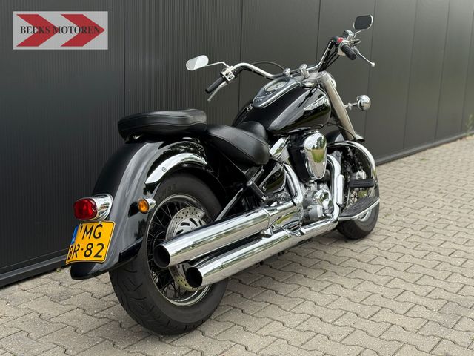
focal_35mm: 48
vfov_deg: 30.3
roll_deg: -1.7
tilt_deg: -10.0
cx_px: 237
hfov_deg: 39.7
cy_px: 178
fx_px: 657
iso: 80
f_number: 1.78
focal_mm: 6.76
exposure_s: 1/687
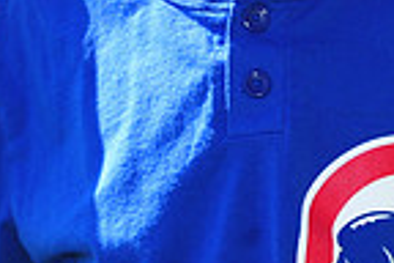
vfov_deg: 1.7
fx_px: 8842
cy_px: -175
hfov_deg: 2.6
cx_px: 233
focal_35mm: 808
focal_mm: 200
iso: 200
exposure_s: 1/320
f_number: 5.6
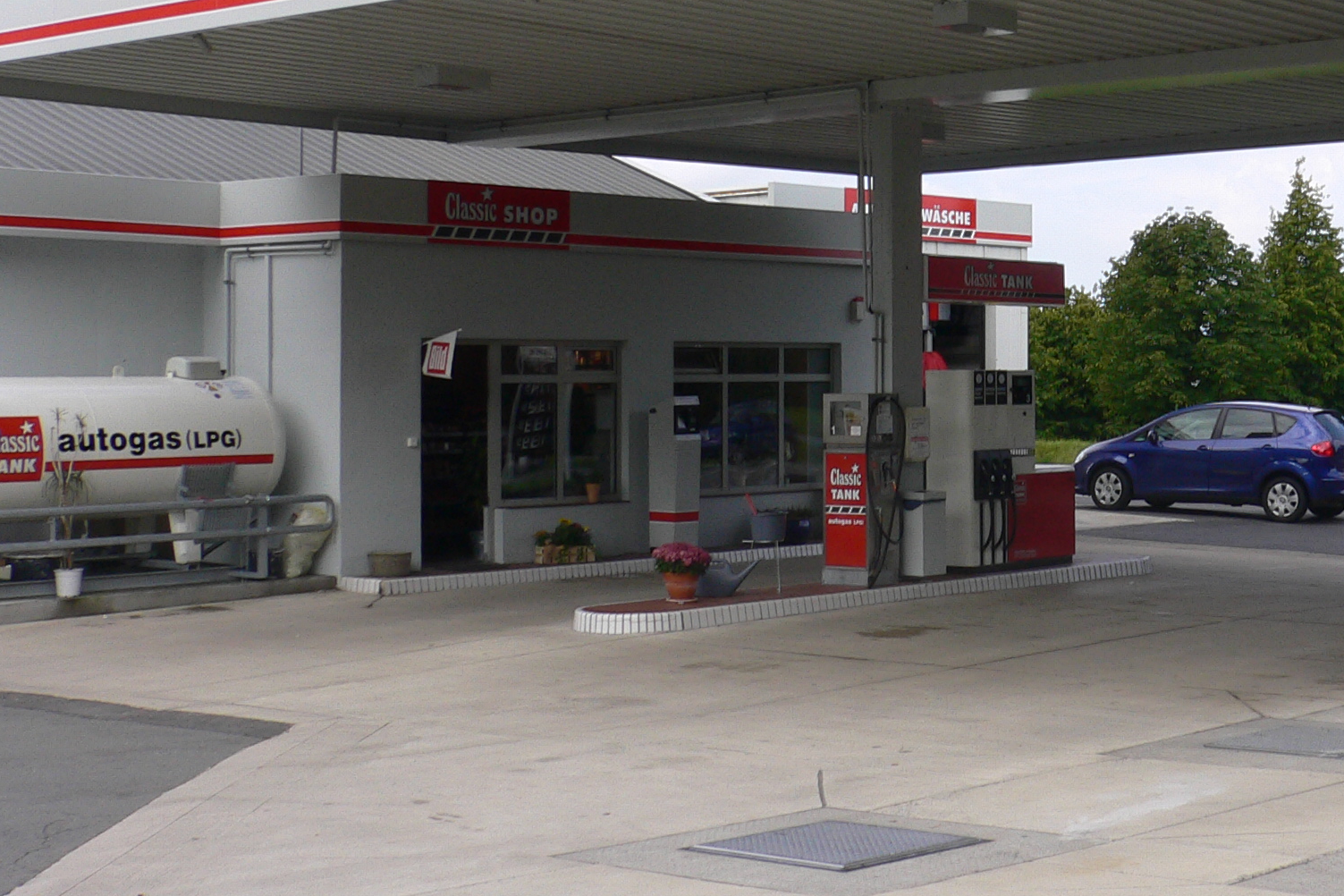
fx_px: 2314
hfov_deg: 31.5
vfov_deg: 21.8
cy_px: 269
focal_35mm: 62
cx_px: 1096
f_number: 5.6
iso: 80
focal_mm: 5.8
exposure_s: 1/200
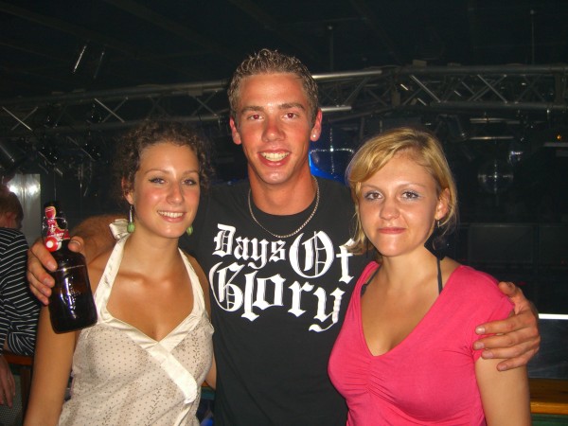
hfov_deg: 49.0
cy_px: 213
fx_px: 624
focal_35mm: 38
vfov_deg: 37.7
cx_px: 284
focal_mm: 7.9
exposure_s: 1/60
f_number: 2.8
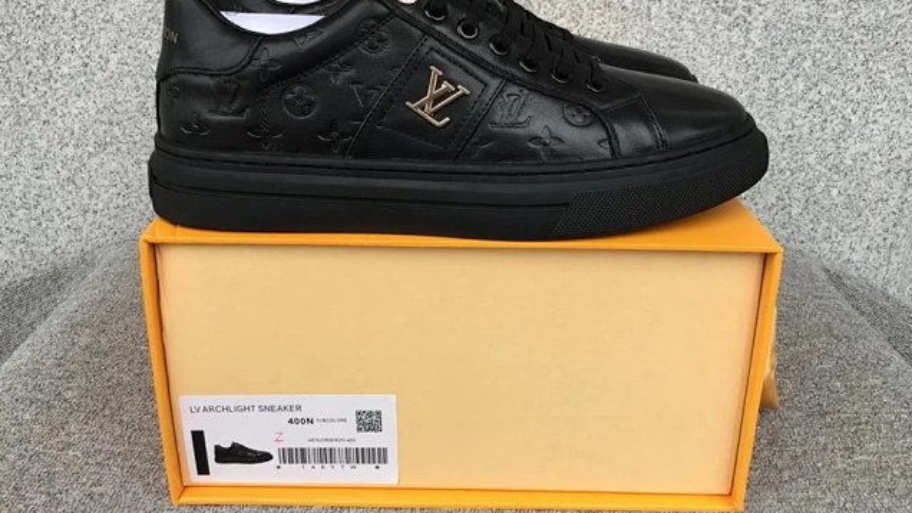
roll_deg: -0.9
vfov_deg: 34.5
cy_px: 202
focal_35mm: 34
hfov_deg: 58.0
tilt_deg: -19.5
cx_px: 456
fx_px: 822
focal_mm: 3.3
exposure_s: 1/101
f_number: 2.4
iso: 25
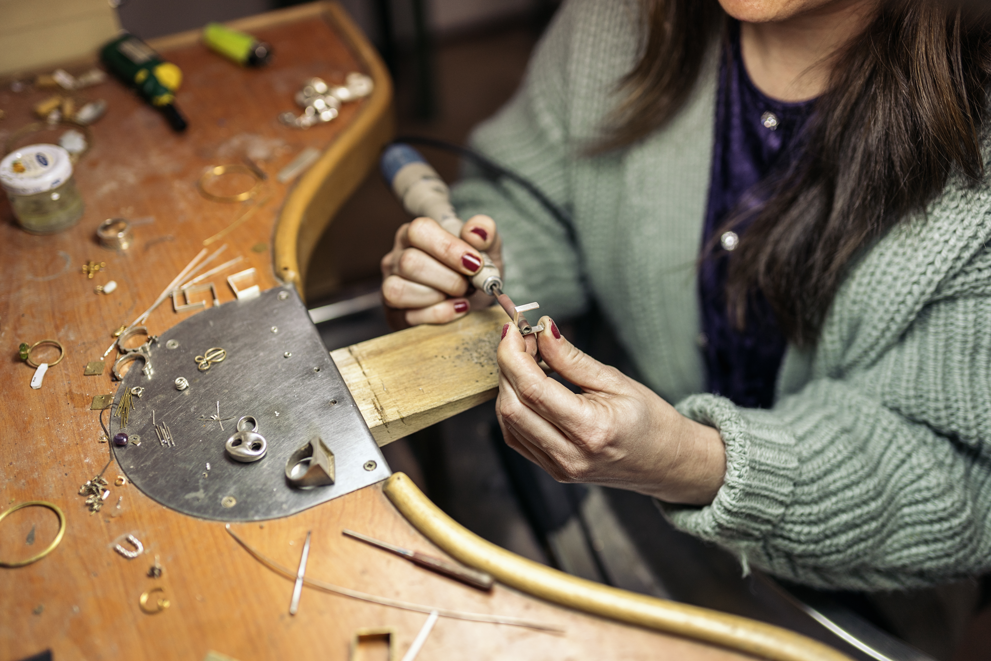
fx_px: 963
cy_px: 330
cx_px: 496
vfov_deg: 37.9
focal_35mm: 35
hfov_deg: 54.4
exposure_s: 1/400
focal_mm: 35
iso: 400
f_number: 1.8
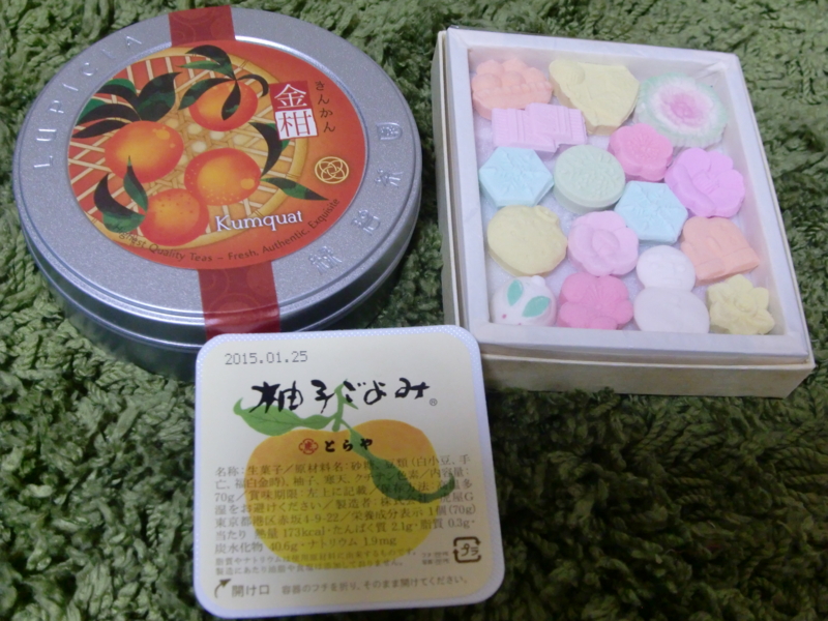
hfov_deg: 41.2
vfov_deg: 31.5
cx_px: 414
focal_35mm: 46
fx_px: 1100
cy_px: 310
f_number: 3.3
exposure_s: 1/13
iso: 400
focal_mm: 8.2
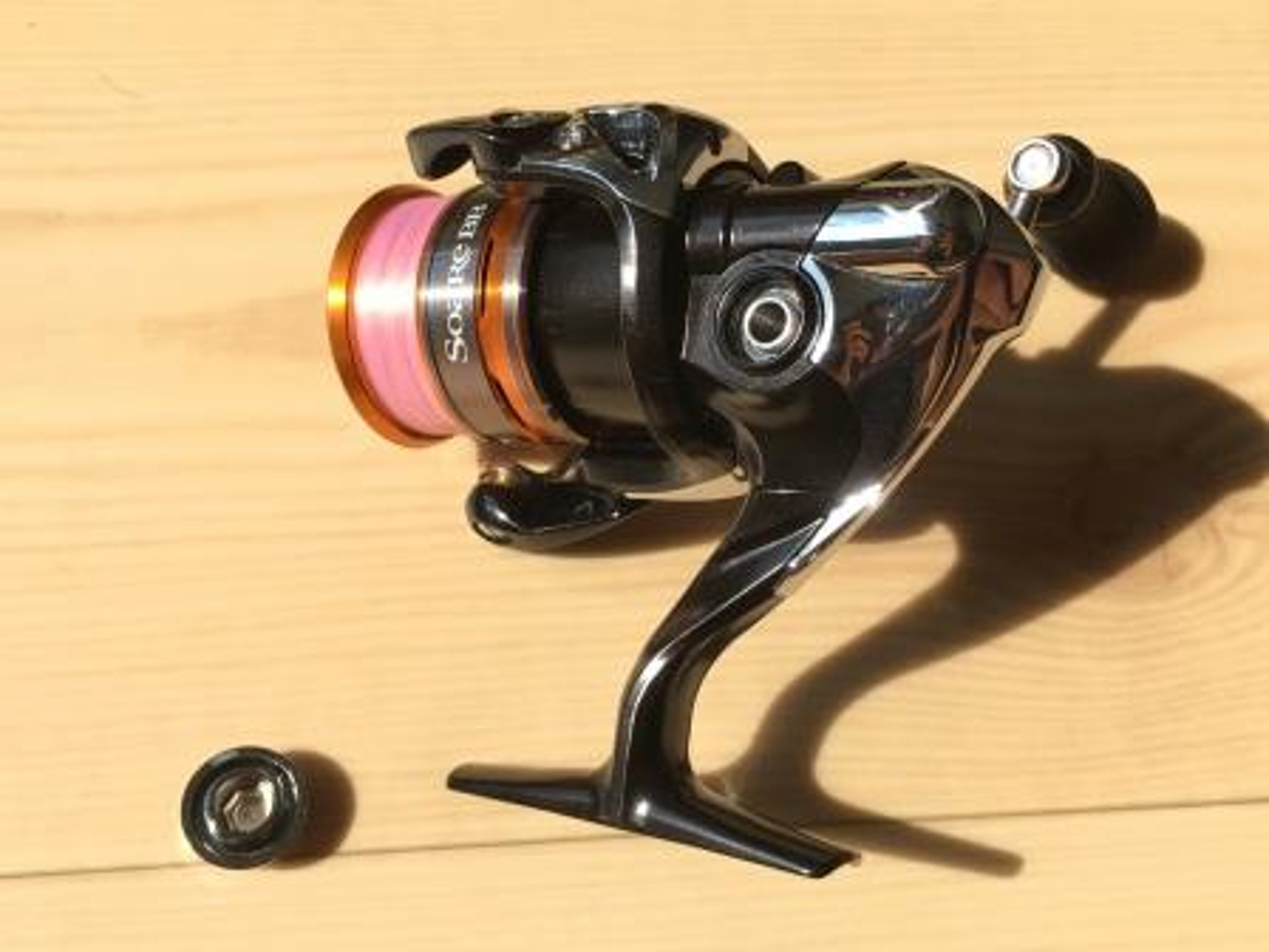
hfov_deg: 61.7
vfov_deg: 48.2
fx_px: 1063
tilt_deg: -65.1
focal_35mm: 29
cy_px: 476
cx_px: 634
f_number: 2.2
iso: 25
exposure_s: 1/541
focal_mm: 4.15
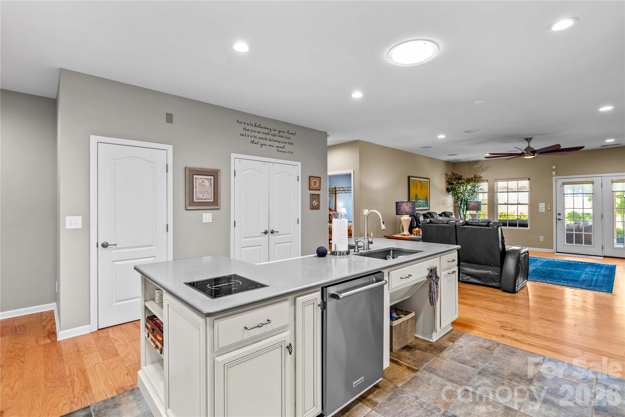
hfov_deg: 96.7
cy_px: 208
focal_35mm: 16
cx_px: 312
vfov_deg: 73.7
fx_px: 278
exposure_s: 1/1.67
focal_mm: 16
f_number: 8
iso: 100
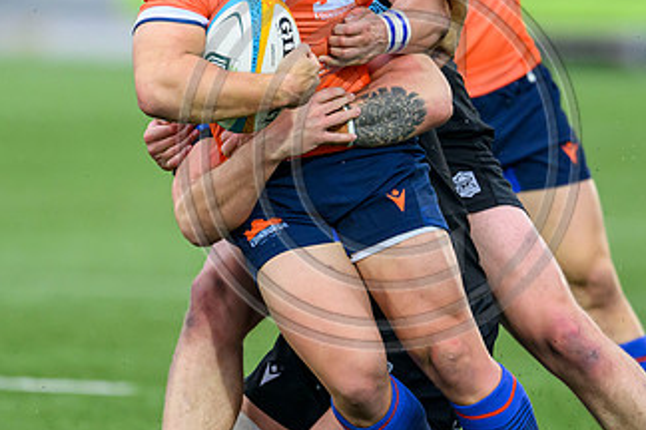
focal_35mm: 1166
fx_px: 20922
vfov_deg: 1.2
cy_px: 149
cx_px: 384
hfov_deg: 1.8
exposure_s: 1/1250
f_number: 4
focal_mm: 560
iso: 3200
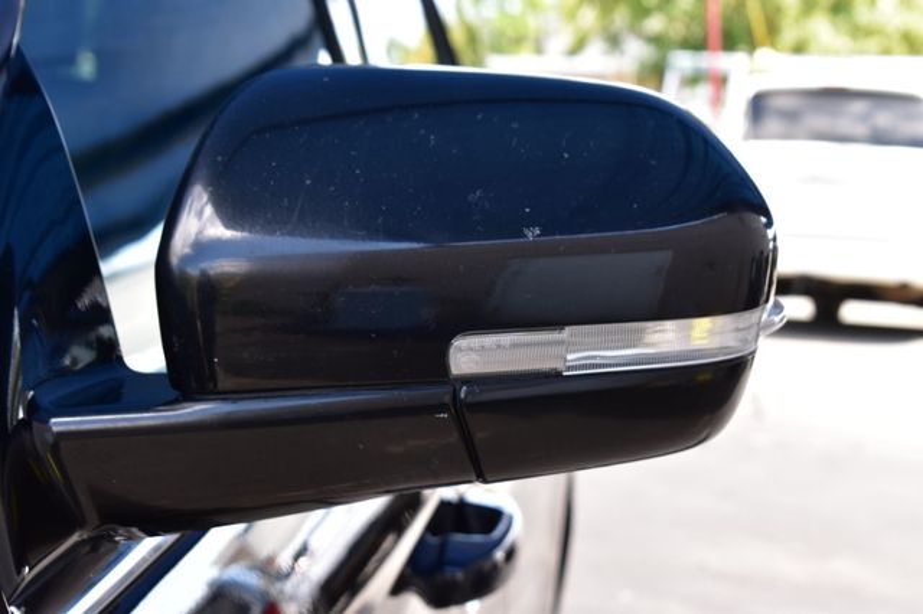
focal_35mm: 82
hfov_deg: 24.6
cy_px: 307
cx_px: 462
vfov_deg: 16.5
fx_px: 2114
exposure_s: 1/80
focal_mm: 55
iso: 400
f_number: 8
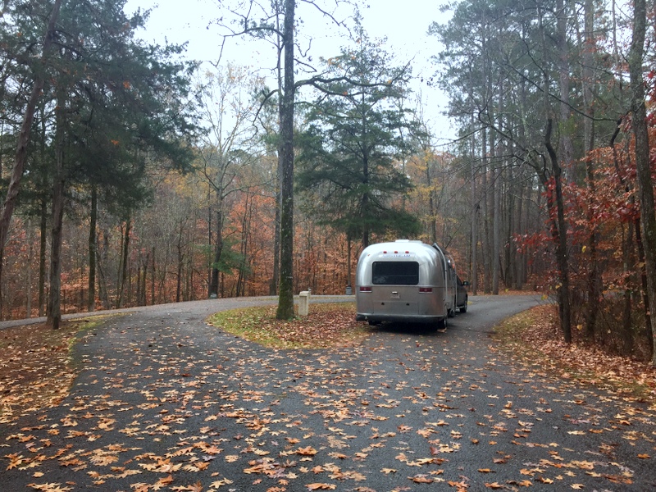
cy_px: 246
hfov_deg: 61.7
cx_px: 328
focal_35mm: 29
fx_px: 550
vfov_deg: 48.2
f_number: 2.2
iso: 32
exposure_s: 1/148
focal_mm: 4.15
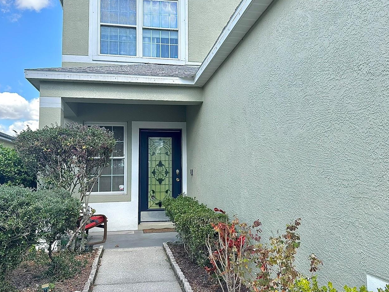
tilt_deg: +5.4
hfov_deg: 58.4
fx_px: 348
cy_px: 145
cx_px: 193
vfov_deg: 45.4
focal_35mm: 31
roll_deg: +0.5
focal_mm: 6.86
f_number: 1.78
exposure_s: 1/1241
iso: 80
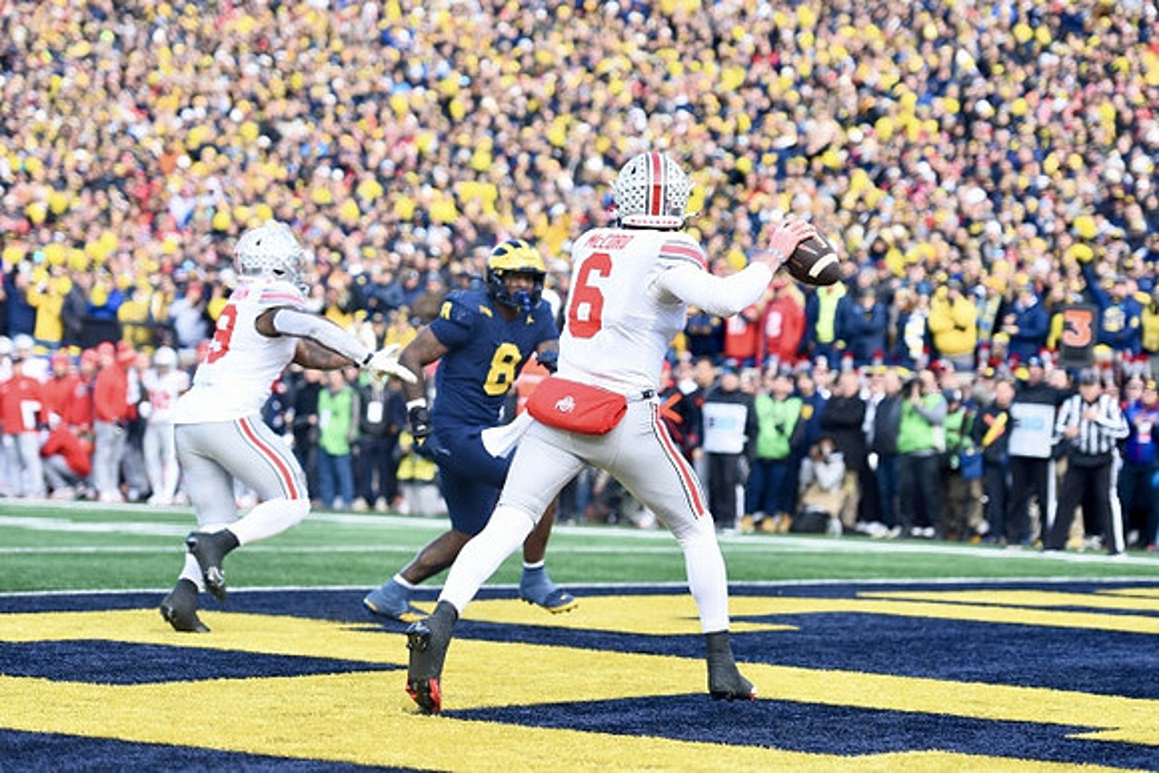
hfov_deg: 19.5
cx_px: 580
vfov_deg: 13.0
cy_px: 386
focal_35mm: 105
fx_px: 3381
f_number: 2.8
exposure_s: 1/1000
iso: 400
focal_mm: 105
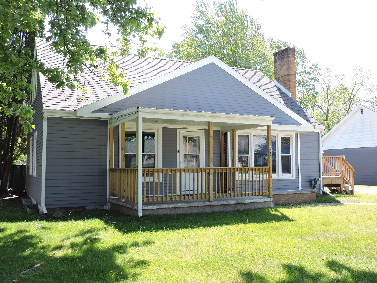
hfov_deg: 55.4
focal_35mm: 33
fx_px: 359
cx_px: 188
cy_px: 142
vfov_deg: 42.9
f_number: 3.2
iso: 100
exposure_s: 1/200
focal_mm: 5.9
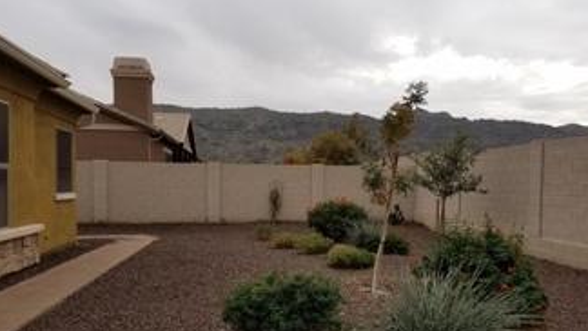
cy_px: 207
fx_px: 546
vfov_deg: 33.5
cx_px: 327
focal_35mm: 35
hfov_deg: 56.5
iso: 50
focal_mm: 4.2
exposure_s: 1/338
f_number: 1.7
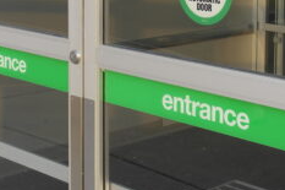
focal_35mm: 99
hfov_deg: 20.6
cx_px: 114
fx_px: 783
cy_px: -31
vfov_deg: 13.5
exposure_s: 1/100
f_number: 4
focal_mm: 20
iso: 100
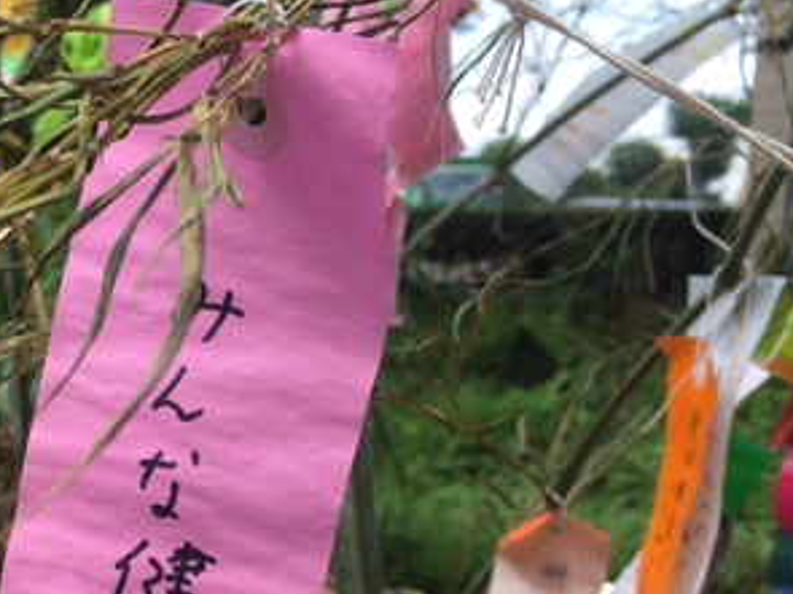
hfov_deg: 29.6
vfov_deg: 22.5
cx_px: 94
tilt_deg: -11.8
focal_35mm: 63
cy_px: 572
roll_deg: -0.2
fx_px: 1443
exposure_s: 1/452
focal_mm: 4.15
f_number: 2.2
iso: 25
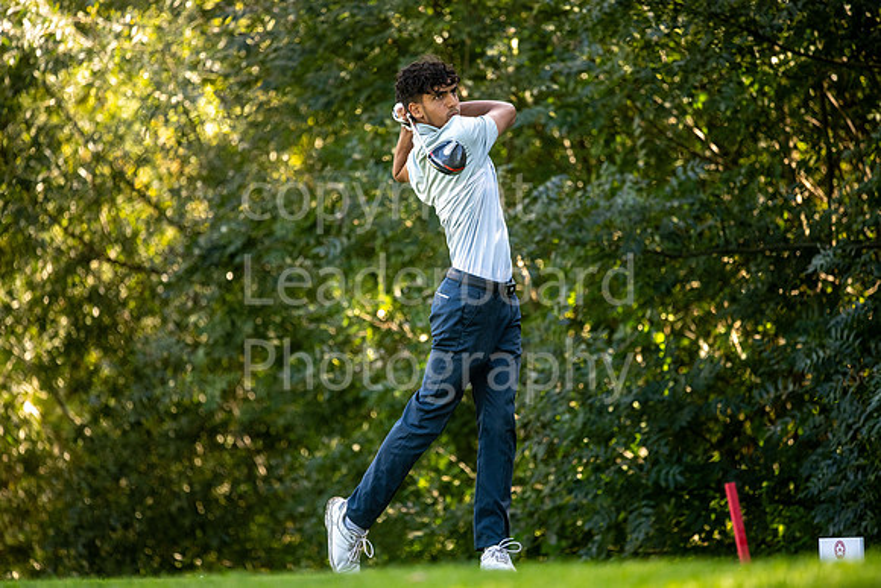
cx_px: 440
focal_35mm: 300
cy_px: 294
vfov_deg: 4.6
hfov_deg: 6.9
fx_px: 7343
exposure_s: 1/640
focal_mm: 300
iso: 400
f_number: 4
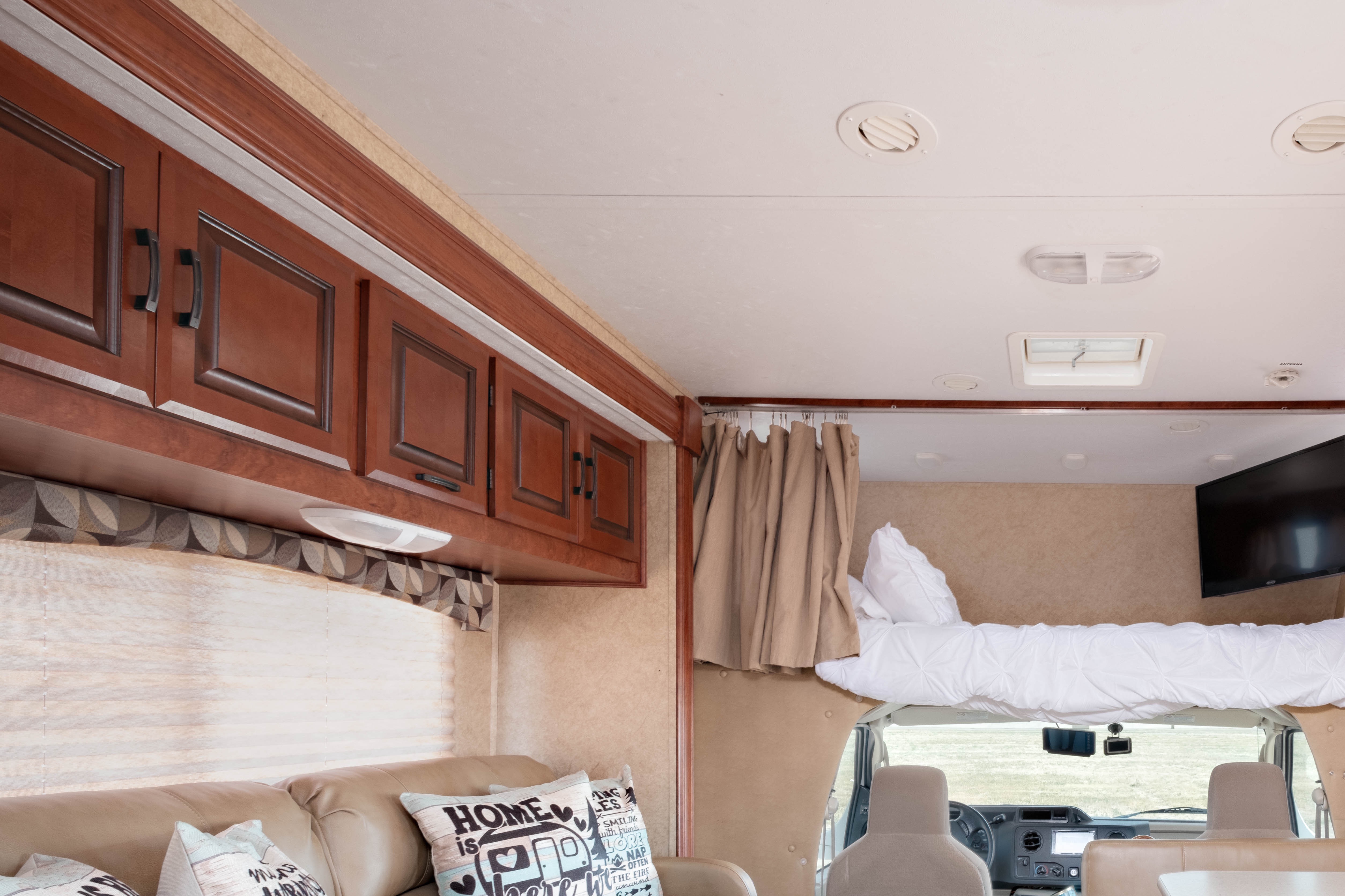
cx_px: 672
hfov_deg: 100.4
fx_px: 560
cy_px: 448
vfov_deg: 77.3
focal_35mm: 15
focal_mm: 10
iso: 400
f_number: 7.1
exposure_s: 1/250
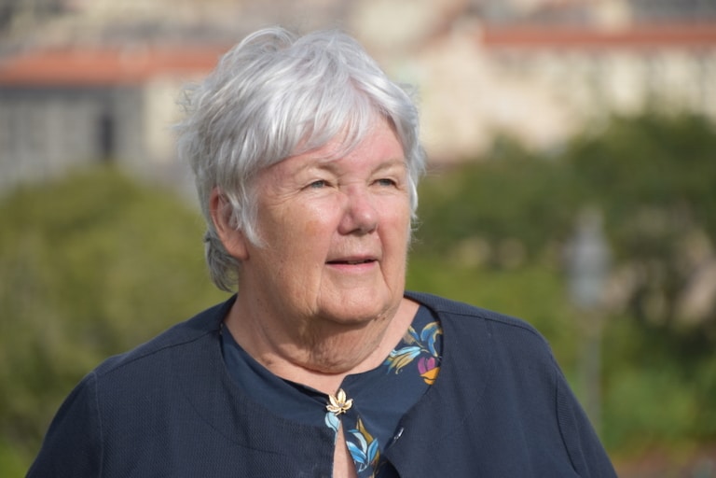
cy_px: 239
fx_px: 5817
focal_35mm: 292
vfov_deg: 4.7
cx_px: 358
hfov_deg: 7.0
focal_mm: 195
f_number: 6.3
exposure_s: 1/500
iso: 200
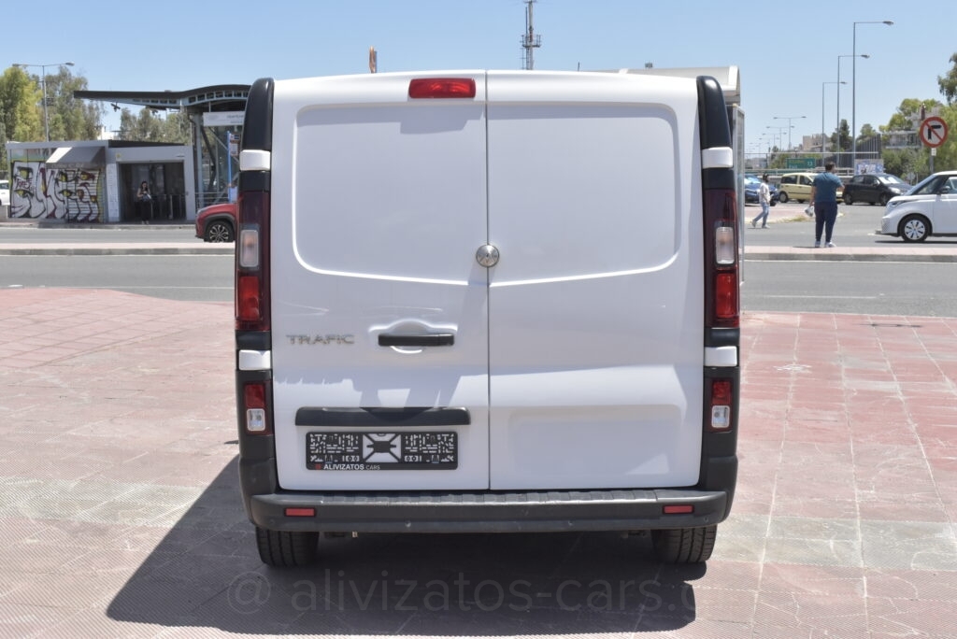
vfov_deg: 26.5
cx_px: 478
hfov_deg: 38.9
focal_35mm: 51
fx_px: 1356
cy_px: 320
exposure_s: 1/1250
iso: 1600
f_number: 13
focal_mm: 34
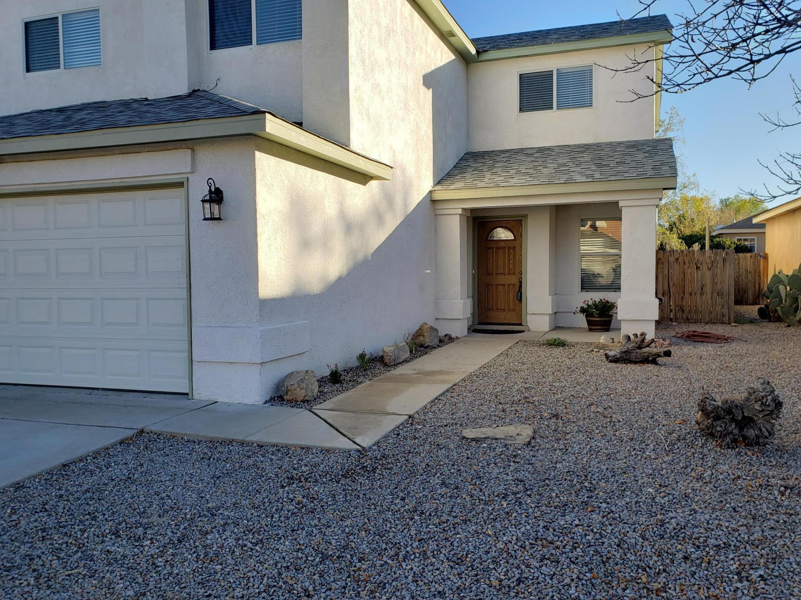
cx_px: 410
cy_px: 307
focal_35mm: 27
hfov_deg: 65.3
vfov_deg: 51.3
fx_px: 625
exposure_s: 1/308
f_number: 2.4
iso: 50
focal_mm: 4.3
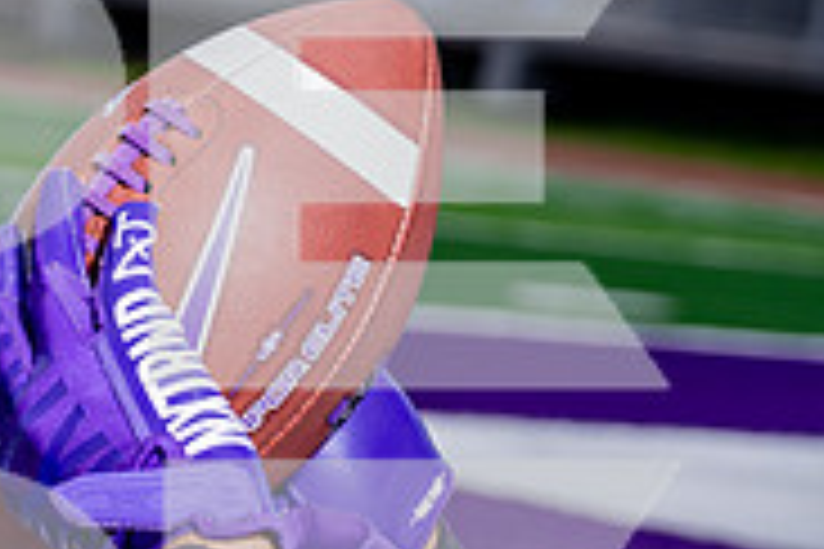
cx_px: -464
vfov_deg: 5.8
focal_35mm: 235
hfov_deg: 8.5
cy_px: 700
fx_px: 5378
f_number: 4
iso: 100
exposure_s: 1/1250
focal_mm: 70
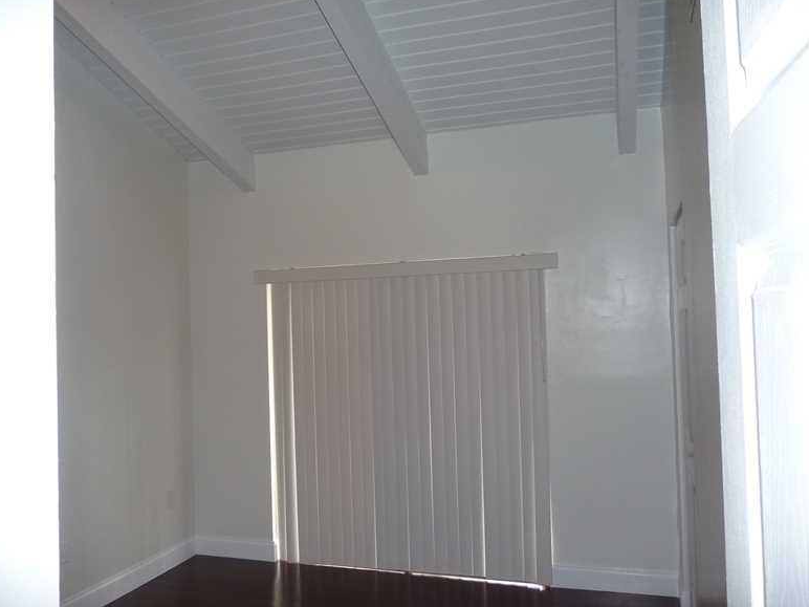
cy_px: 302
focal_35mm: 29
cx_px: 392
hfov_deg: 61.6
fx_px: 678
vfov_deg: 48.2
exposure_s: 1/30
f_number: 3.3
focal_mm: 4.7
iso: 160
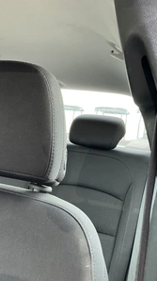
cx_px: 16
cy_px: 140
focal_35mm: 41
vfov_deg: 49.4
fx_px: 304
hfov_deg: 27.9
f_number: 1.8
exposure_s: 1/122
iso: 64
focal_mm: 3
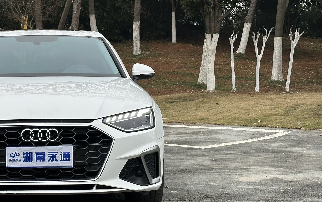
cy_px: 106
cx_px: 39
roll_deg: -1.7
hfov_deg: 21.6
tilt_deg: -1.5
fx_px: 825
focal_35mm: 94
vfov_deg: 13.9
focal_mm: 6.86
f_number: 1.78
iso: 64
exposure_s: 1/2410
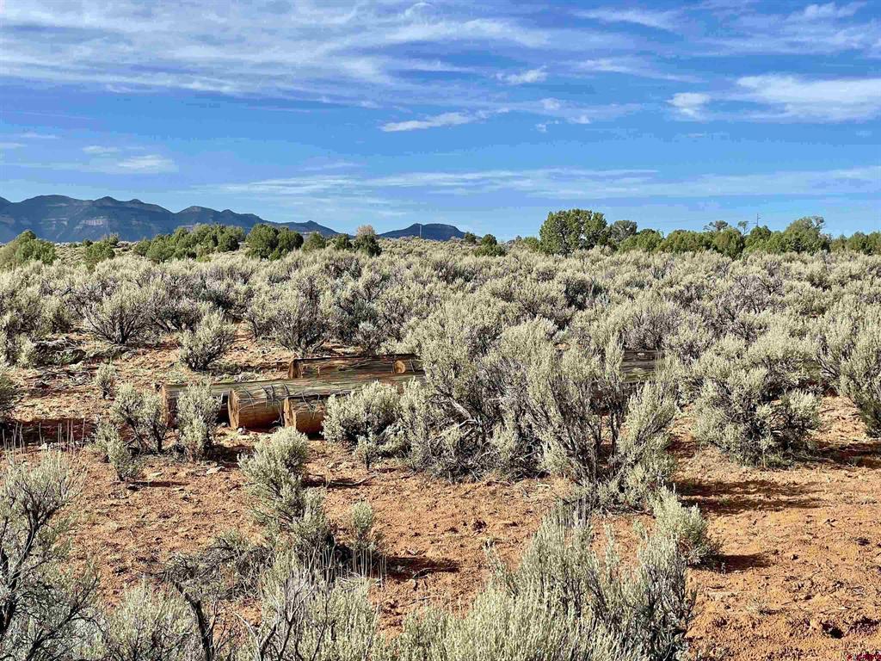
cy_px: 330
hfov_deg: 36.8
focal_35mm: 52
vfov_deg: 28.0
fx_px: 1323
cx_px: 440
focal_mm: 6
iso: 25
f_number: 2
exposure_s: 1/1653
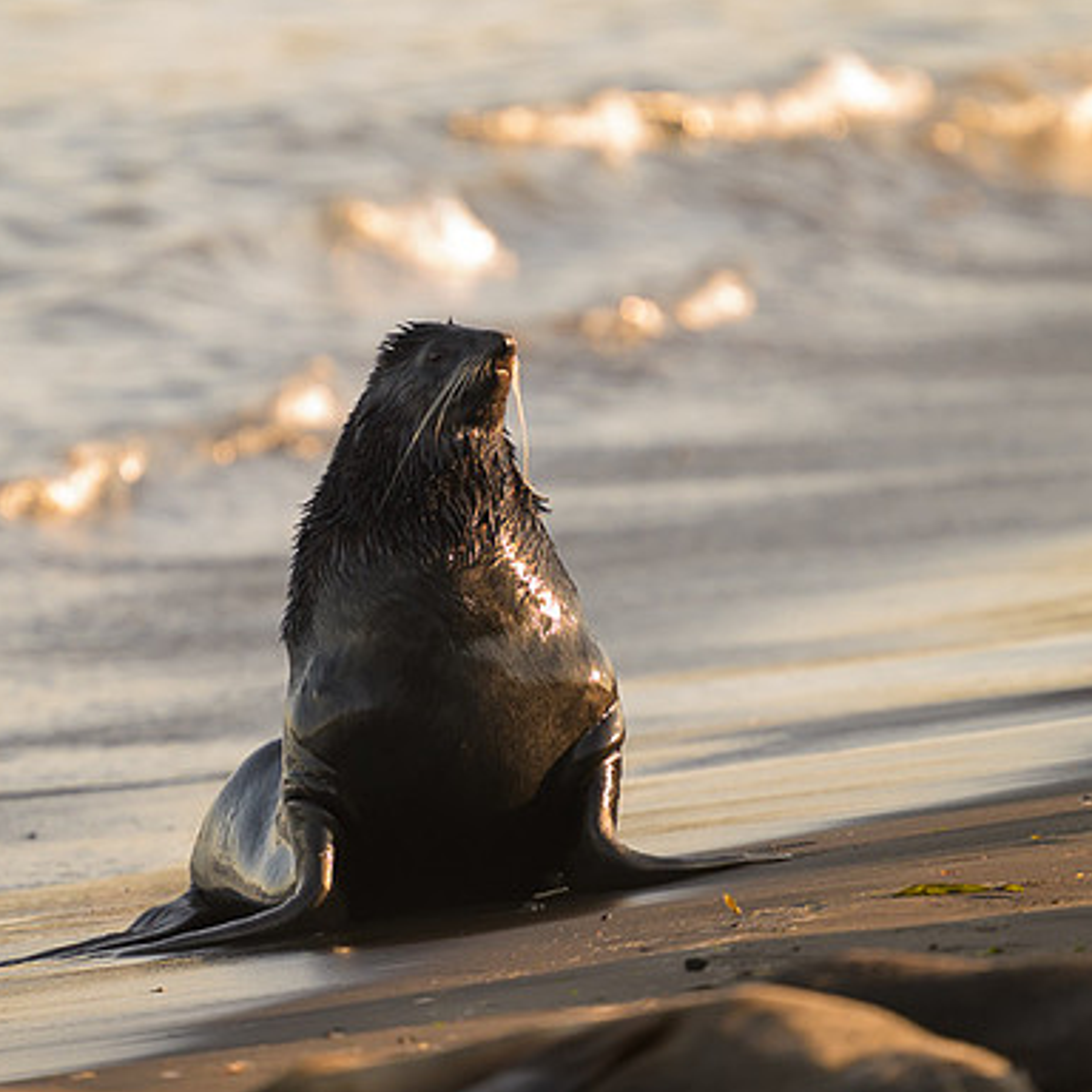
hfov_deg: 2.1
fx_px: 29552
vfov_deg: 2.1
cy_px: 463
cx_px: 412
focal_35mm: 828
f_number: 4
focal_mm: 560
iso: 720
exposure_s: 1/1000
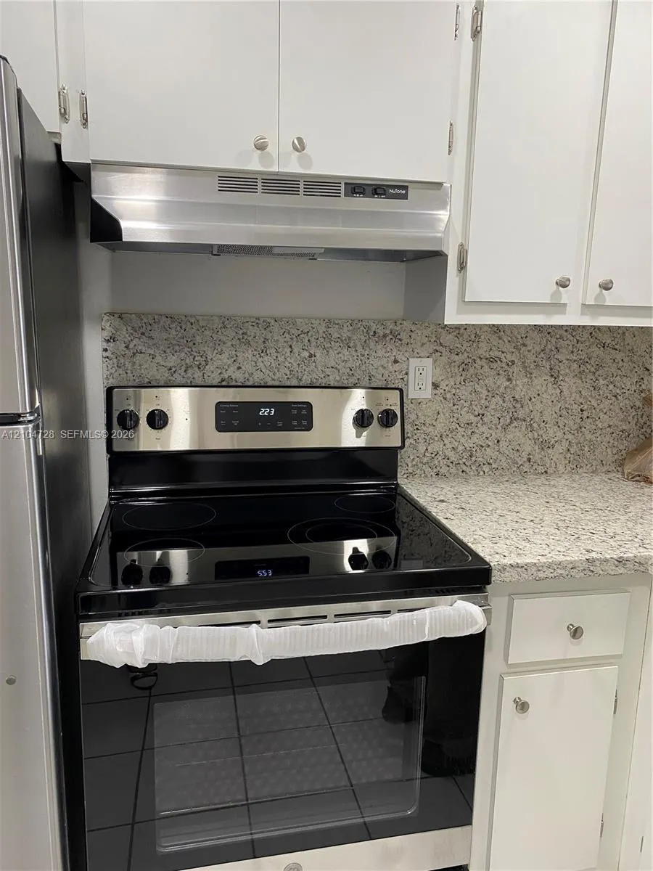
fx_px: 654
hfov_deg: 53.1
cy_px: 436
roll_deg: -0.2
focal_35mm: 26
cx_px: 326
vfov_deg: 67.3
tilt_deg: -11.4
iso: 80
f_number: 1.8
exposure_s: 1/60
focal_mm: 4.25
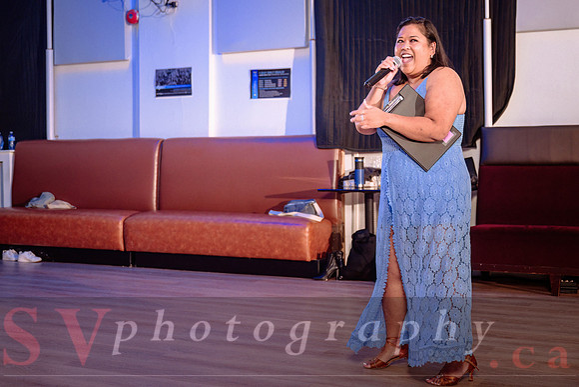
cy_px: 161
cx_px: 274
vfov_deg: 26.1
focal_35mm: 52
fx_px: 834
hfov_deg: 38.3
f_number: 2.8
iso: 1600
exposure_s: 1/200
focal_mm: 44
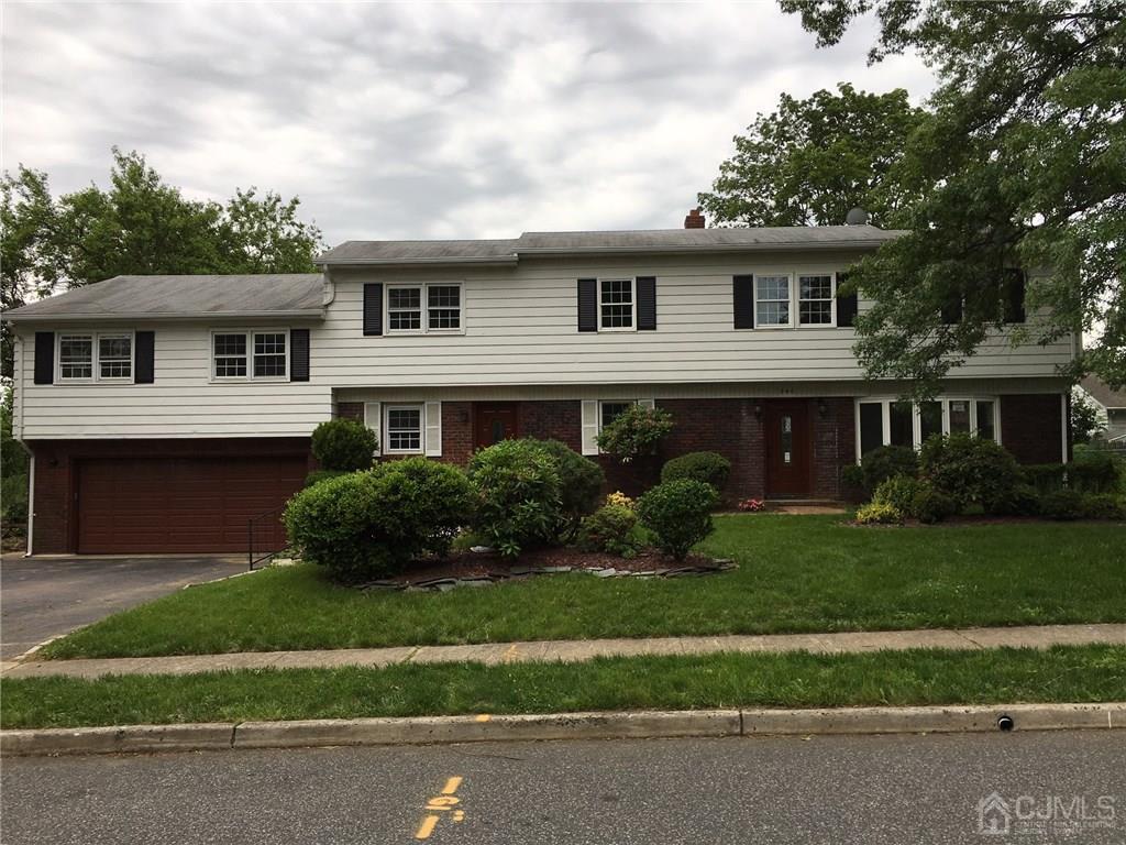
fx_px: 943
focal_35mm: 29
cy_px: 422
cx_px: 563
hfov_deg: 61.7
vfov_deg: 48.2
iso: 25
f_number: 2.2
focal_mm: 4.15
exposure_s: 1/327
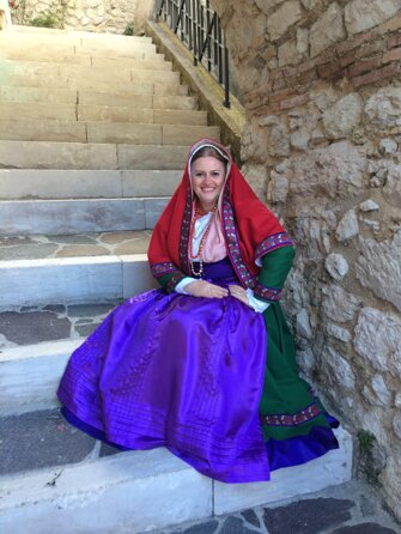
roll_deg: +0.7
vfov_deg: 61.6
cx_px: 200
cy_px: 267
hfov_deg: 48.3
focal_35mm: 29
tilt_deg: -9.9
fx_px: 447
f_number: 2.2
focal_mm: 4.15
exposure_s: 1/100
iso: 64
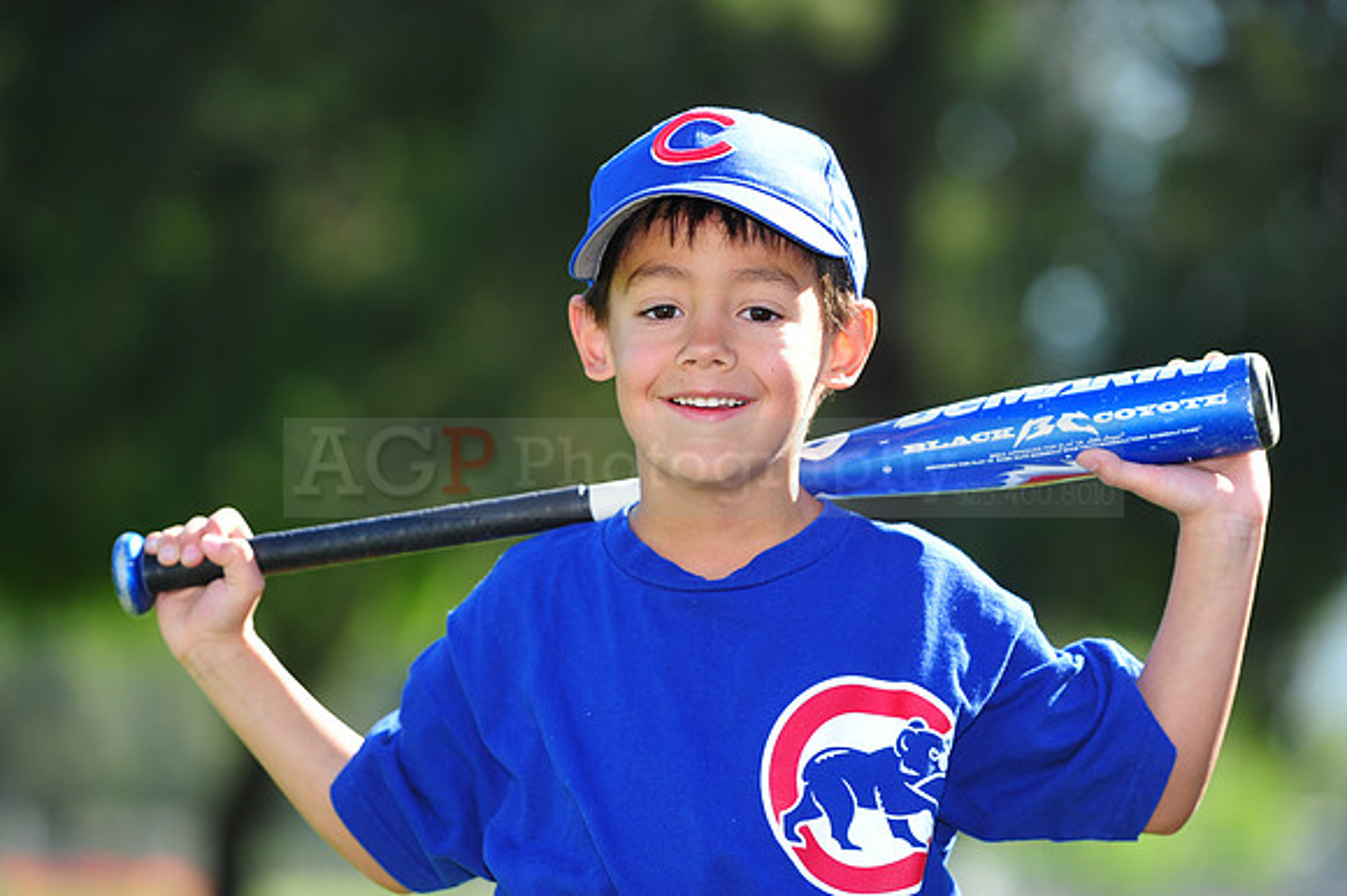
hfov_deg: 11.8
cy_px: 448
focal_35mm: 175
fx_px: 6544
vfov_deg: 7.8
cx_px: 674
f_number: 4.5
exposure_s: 1/400
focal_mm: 175
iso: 200
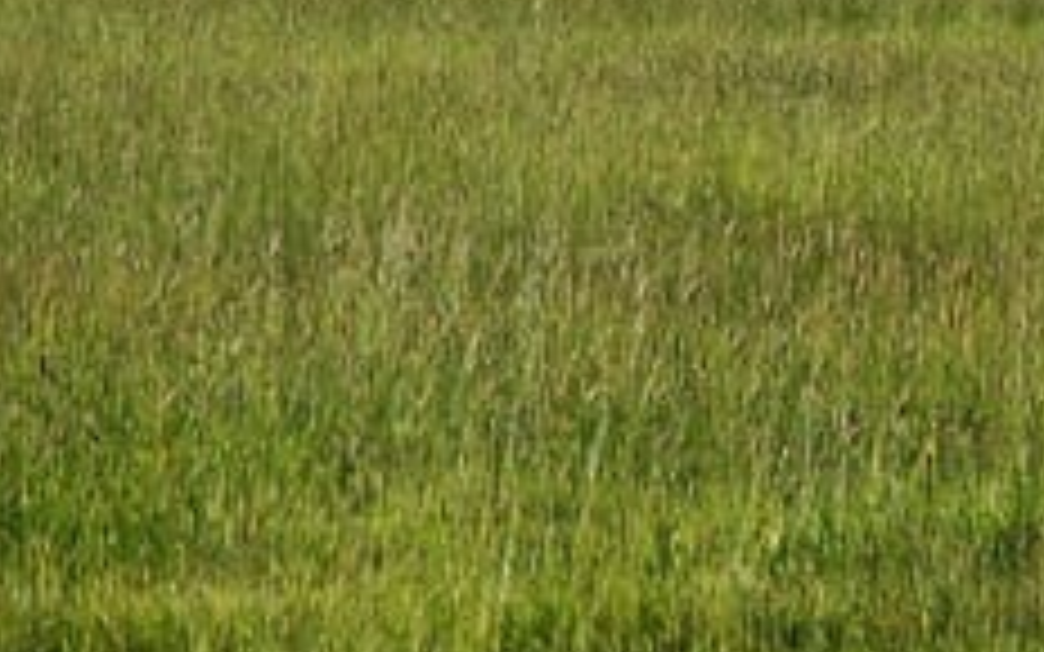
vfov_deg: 2.9
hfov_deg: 4.7
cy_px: 362
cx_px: 1796
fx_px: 12690
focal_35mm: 446
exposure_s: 1/125
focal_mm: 66
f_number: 5.6
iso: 200
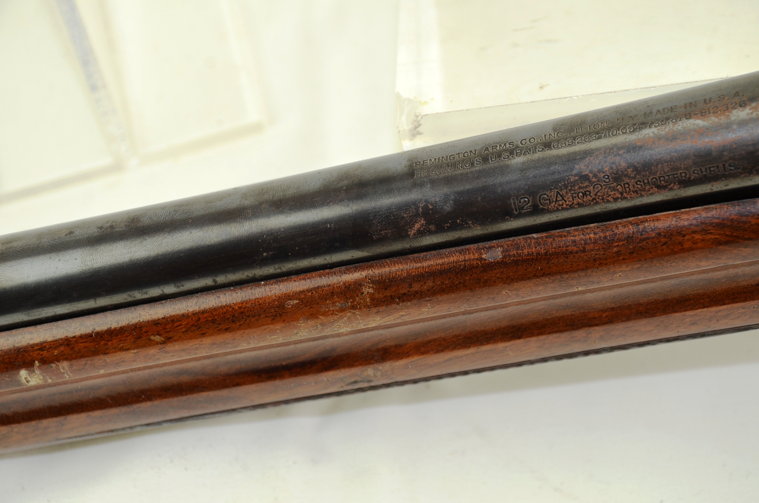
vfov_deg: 13.8
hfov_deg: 20.7
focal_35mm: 99
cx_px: 380
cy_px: 252
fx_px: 2083
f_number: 5.3
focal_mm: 66
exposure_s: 1/80
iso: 400
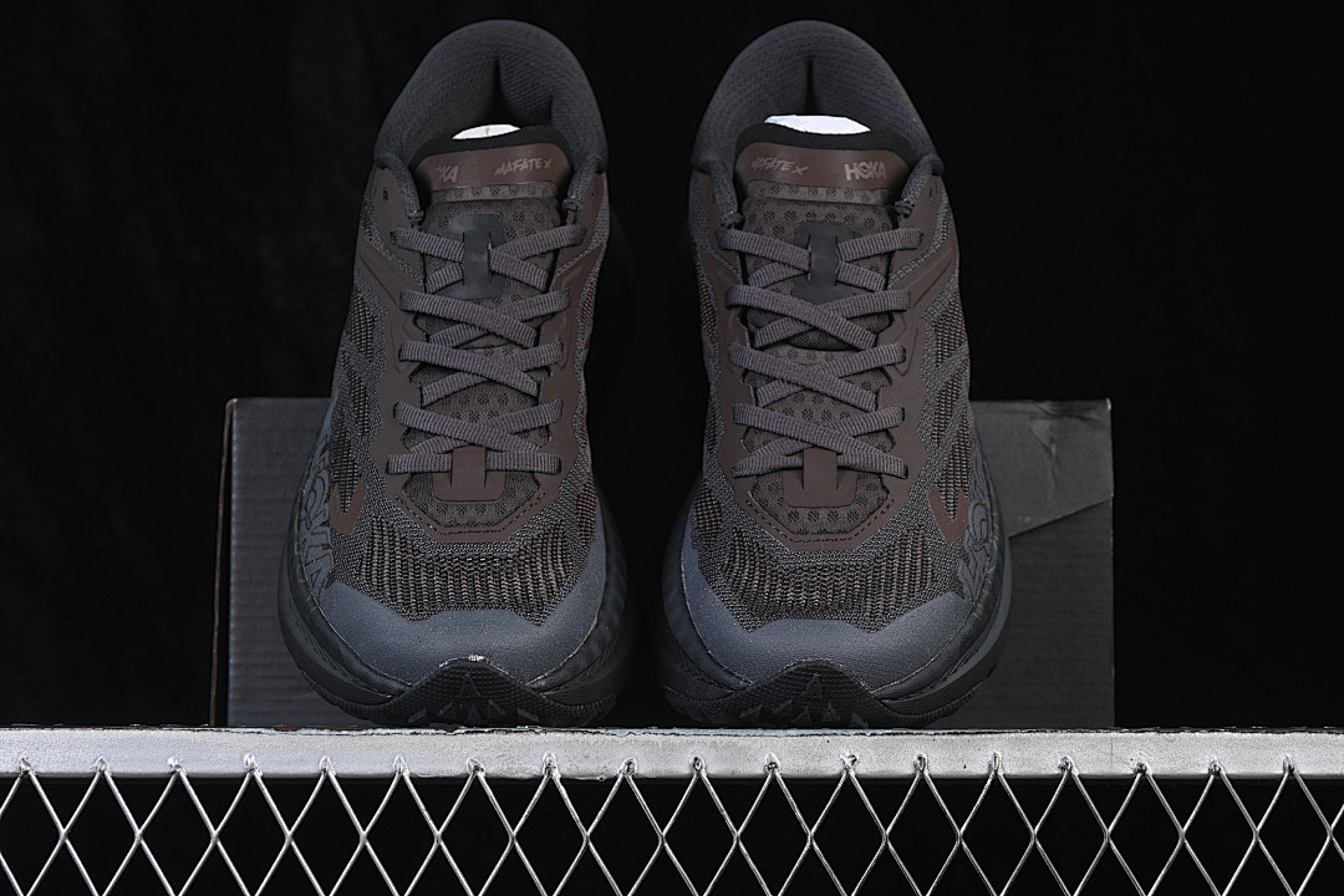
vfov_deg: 18.2
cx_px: 672
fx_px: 2800
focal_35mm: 75
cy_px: 448
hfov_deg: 27.0
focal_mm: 50
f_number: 6.3
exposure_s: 1/60
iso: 160
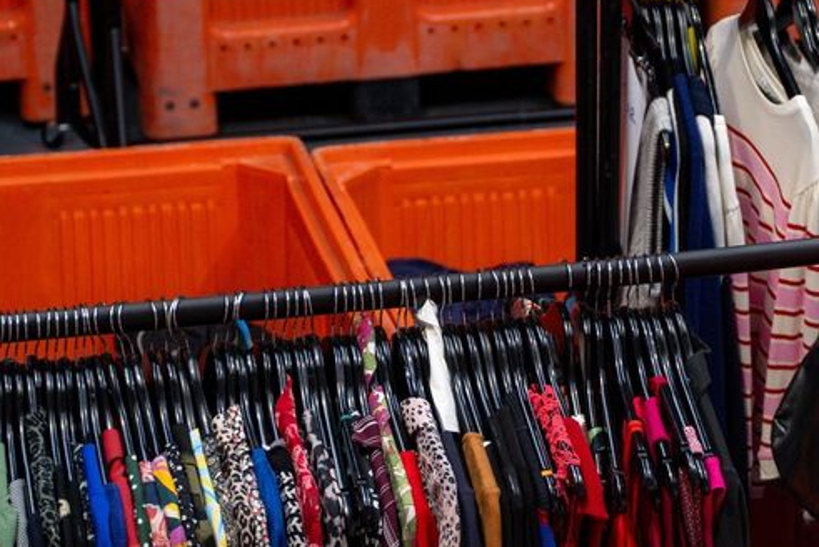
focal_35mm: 293
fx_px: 6669
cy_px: 140
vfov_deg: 4.7
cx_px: 967
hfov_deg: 7.0
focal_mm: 120
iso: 1250
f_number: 4.5
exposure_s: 1/160
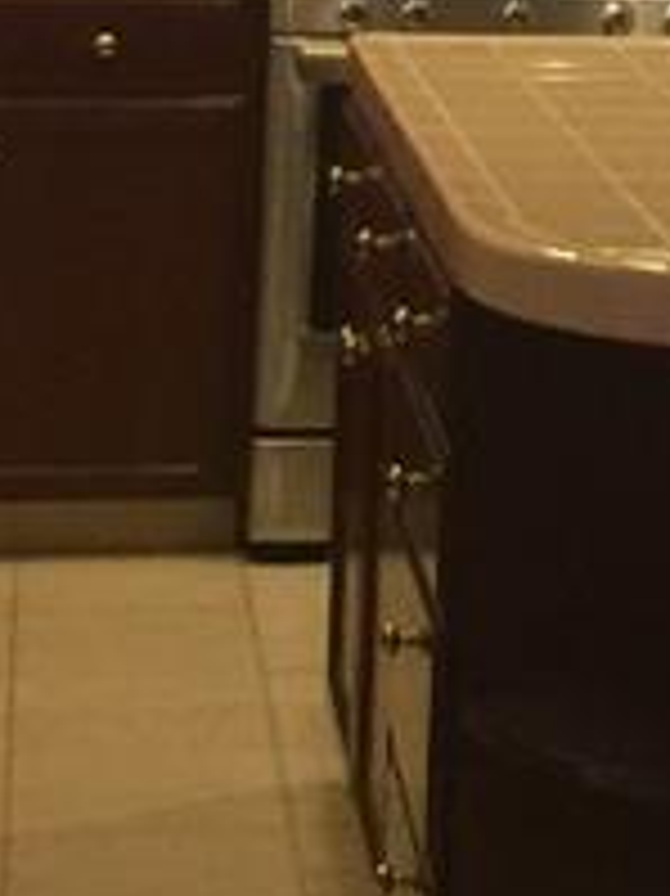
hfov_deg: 6.7
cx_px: 1052
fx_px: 5658
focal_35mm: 219
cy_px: -221
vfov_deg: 8.9
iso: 64
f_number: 2.2
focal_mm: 4.15
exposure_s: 1/15
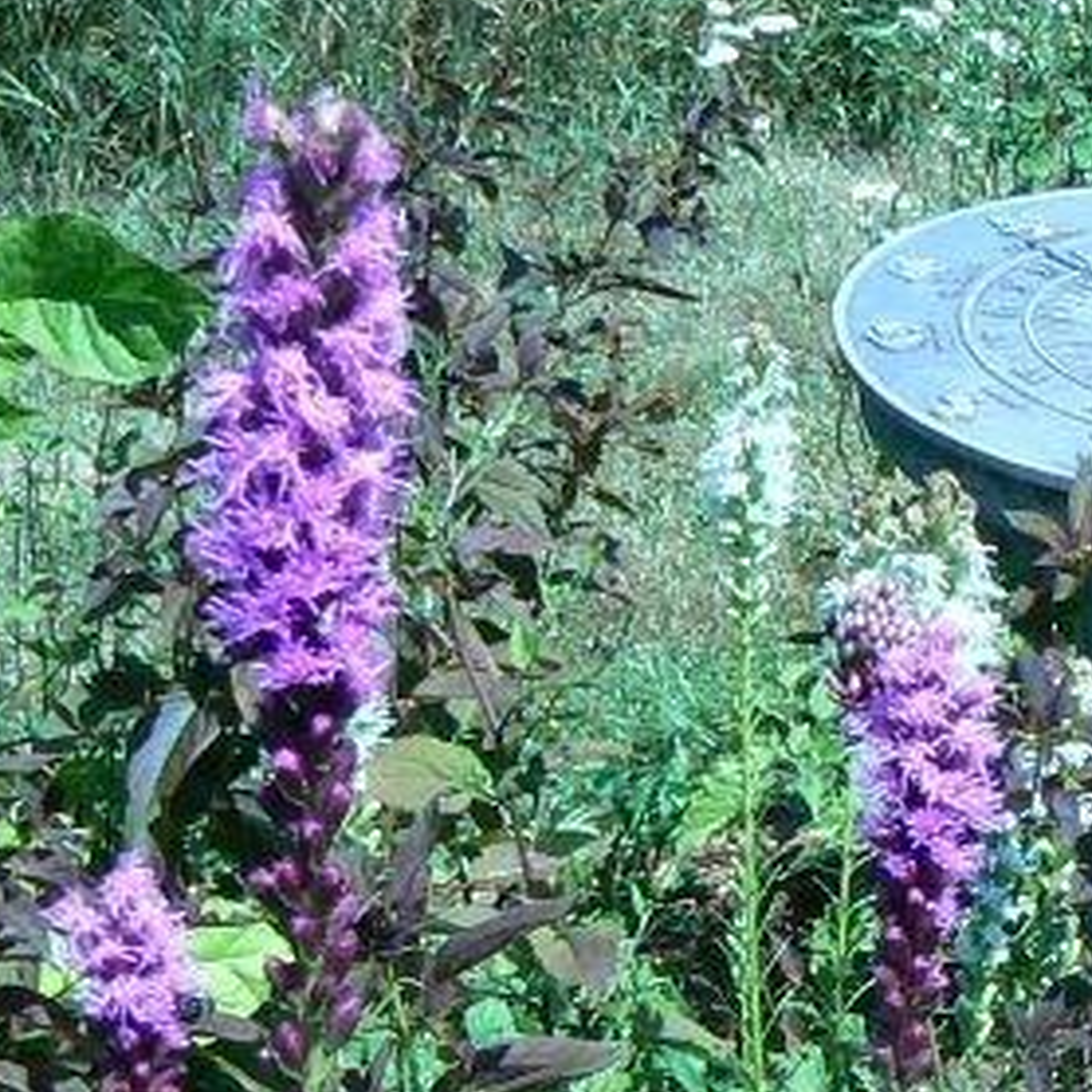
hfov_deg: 14.4
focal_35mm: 117
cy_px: 1068
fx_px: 4176
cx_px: 1328
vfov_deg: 14.7
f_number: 8
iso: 200
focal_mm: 6
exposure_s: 1/400
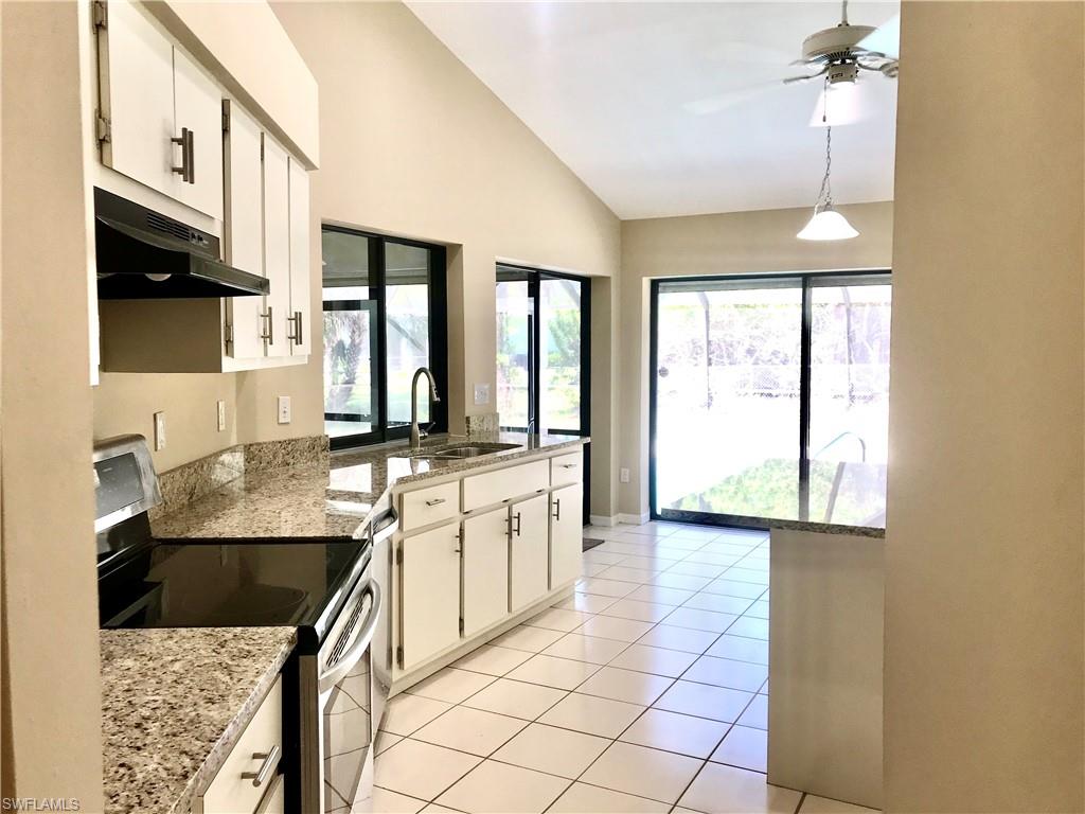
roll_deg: -0.1
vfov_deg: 49.7
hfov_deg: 63.4
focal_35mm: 28
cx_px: 542
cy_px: 407
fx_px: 878
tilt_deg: -3.1
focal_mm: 3.99
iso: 25
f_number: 1.8
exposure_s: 1/60
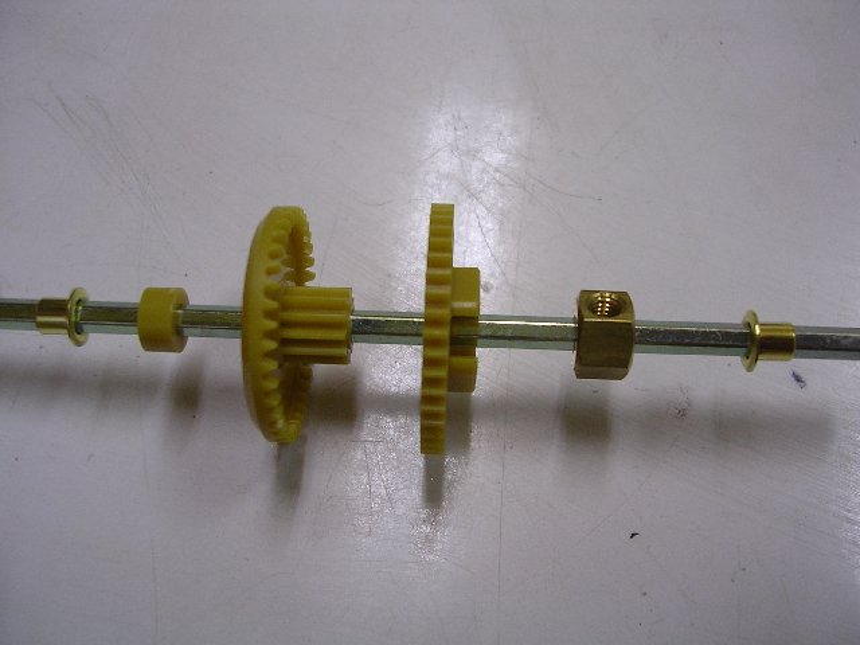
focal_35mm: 38
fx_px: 944
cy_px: 322
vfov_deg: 37.7
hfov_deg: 49.0
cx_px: 430
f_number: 2.8
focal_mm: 5.8
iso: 100
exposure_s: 1/22.7
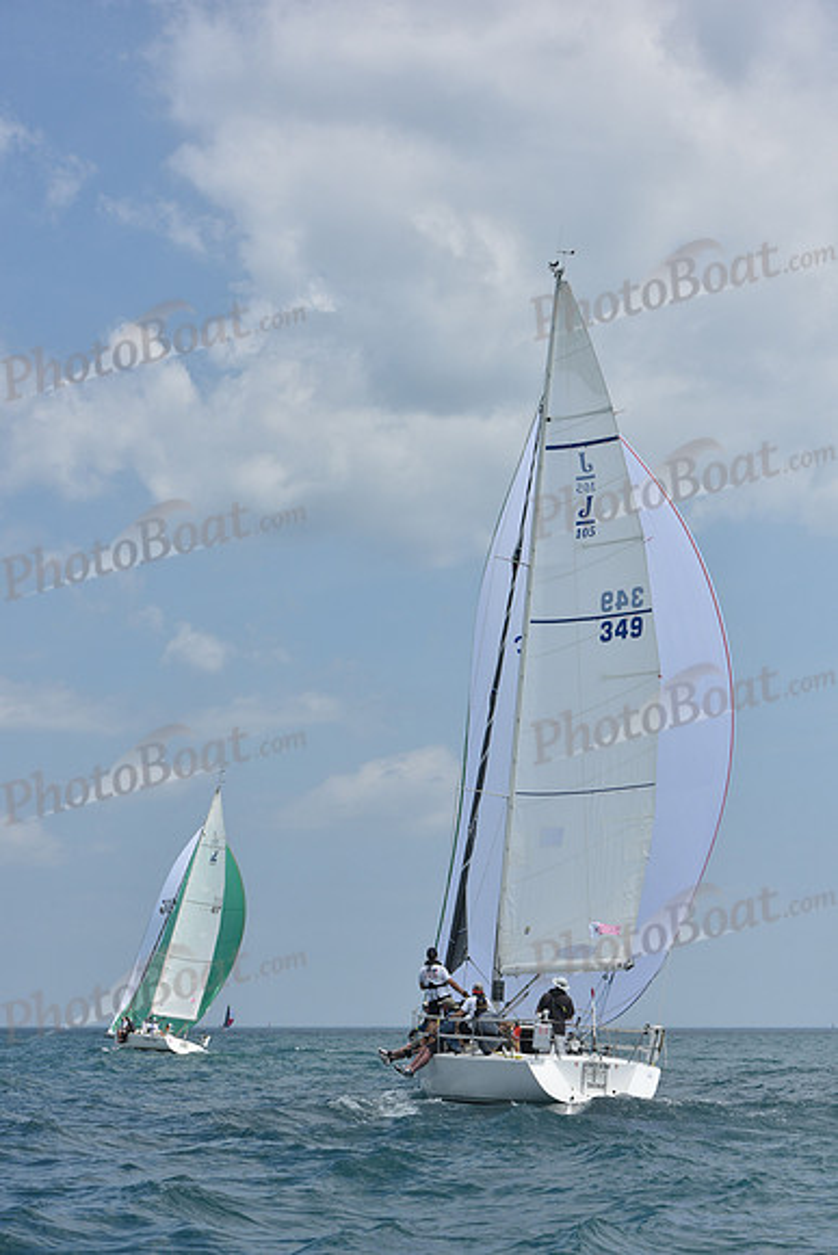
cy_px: 628
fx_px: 2791
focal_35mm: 80
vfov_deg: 25.4
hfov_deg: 17.1
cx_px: 419
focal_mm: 80
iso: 250
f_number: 9
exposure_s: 1/1250
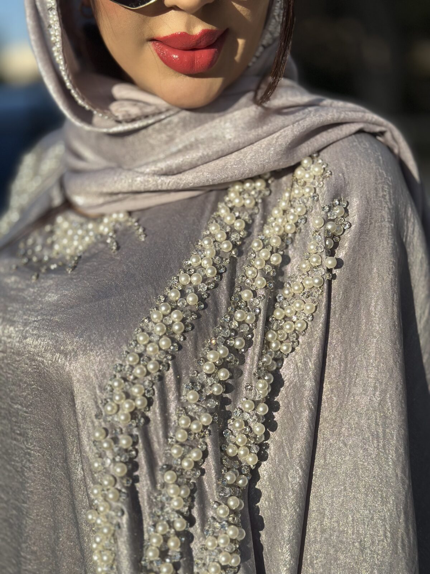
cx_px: 215
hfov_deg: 30.3
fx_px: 795
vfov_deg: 39.7
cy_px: 287
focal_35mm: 48
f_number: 1.78
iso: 100
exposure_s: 1/4566
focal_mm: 6.86
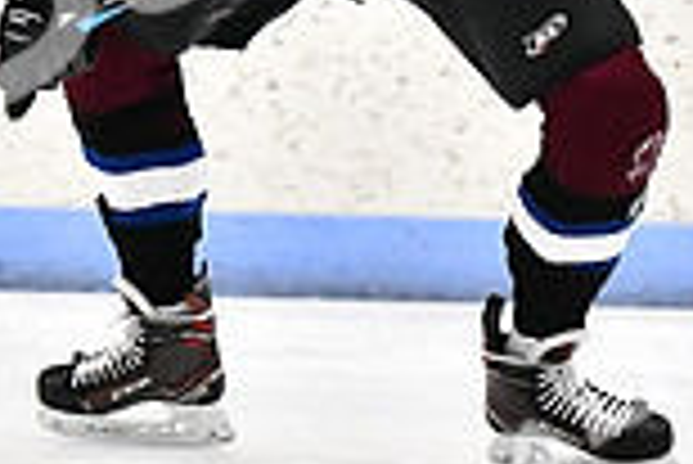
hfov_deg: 2.8
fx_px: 14162
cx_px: 184
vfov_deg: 1.9
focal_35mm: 735
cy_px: -97
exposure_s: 1/1250
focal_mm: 130
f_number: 3.2
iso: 6400
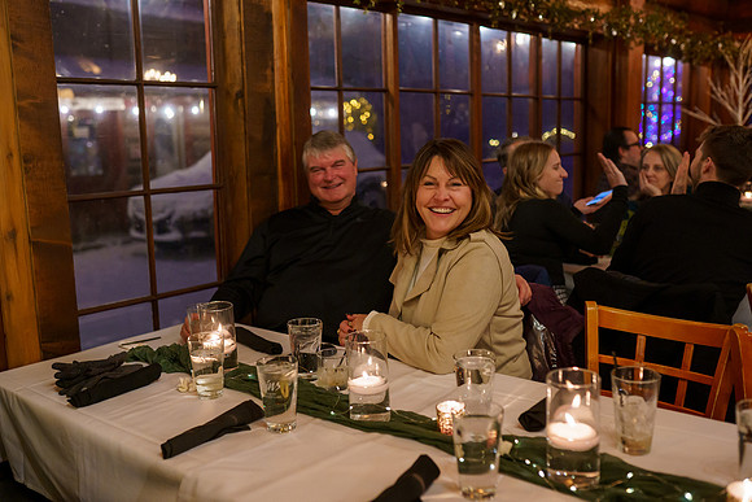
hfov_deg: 54.0
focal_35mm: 35
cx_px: 376
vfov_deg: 37.5
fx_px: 738
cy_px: 251
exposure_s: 1/250
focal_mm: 35
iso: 3200
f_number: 2.2
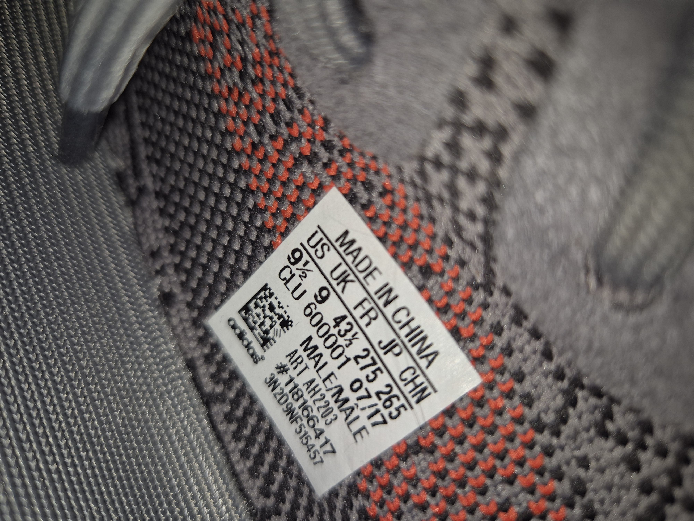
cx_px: 347
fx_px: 461
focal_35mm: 23
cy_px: 260
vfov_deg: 58.9
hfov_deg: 73.9
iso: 25
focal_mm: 5.4
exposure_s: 1/1072
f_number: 1.8
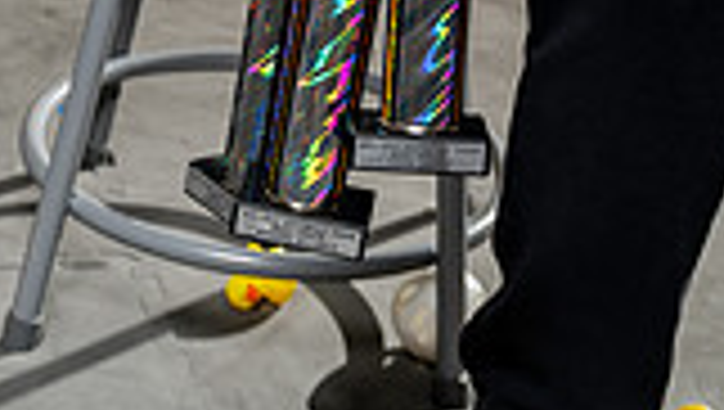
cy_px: -581
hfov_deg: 18.3
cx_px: 378
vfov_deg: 9.3
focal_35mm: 117
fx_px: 2249
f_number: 4.5
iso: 100
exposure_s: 1/250
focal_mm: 40
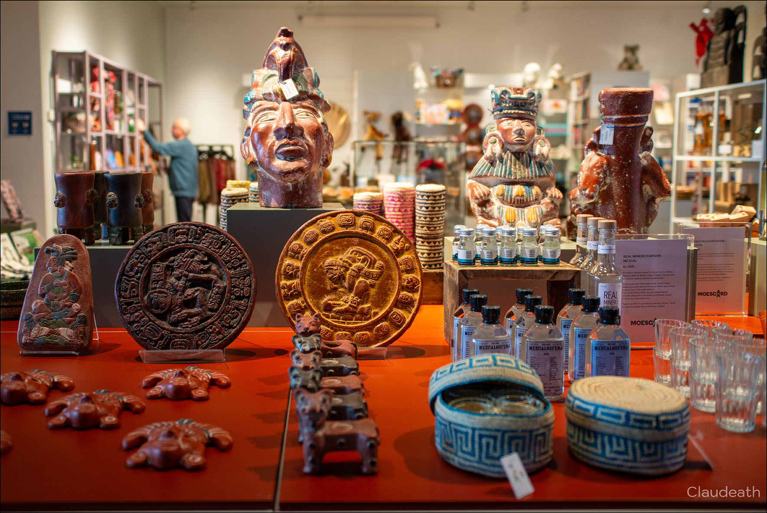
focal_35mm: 31
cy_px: 256
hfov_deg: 60.3
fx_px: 661
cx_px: 384
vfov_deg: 42.4
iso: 400
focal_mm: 31
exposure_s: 1/50
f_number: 2.8
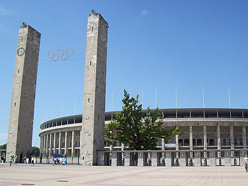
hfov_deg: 46.8
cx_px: 132
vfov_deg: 36.0
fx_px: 287
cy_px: 91
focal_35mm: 40
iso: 80
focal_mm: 6
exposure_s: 1/545
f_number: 4.8
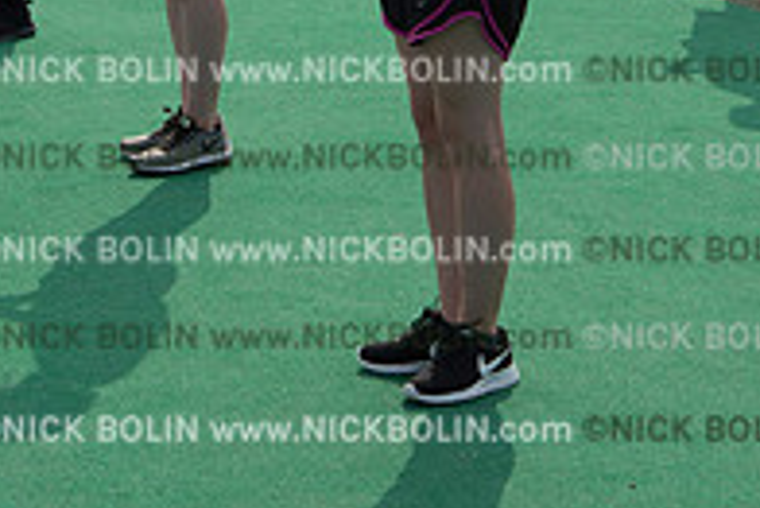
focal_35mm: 154
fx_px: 3253
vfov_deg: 8.8
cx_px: 271
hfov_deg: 13.3
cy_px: -200
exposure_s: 1/640
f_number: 5.6
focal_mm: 52
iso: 125
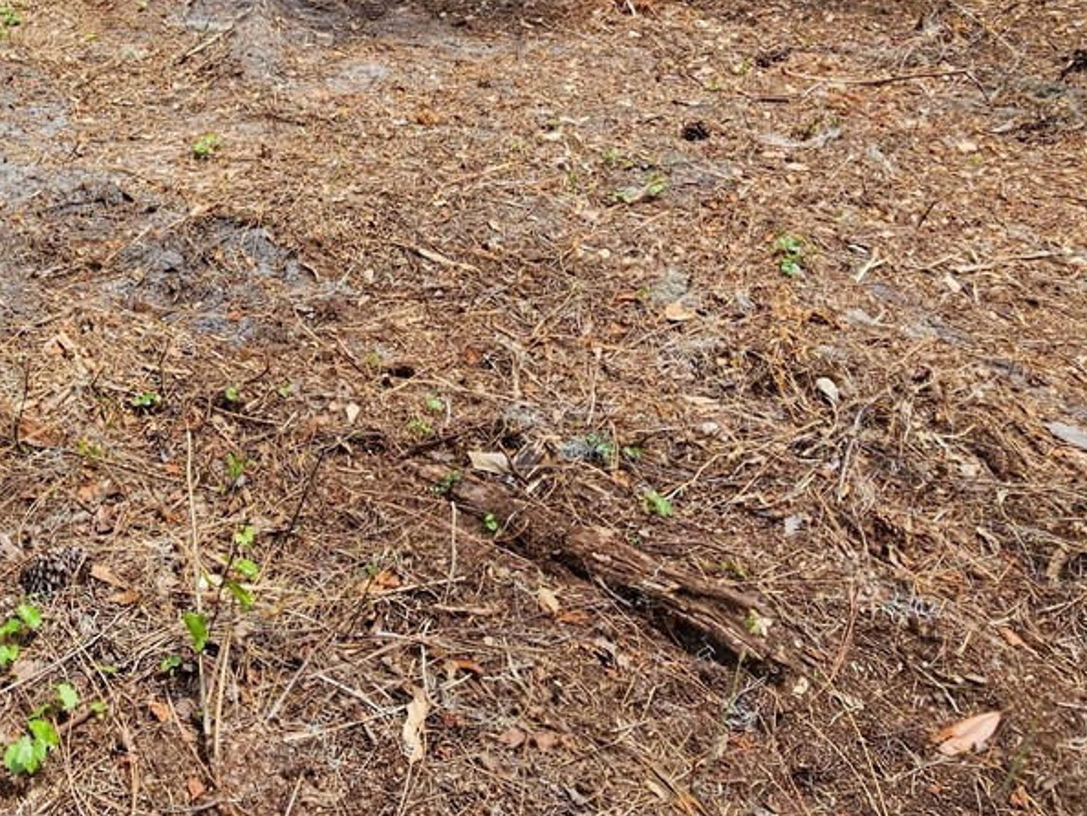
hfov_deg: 47.1
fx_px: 1100
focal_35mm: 35
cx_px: 101
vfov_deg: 39.1
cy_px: 163
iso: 50
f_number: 2.2
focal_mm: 2.2
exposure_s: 1/329
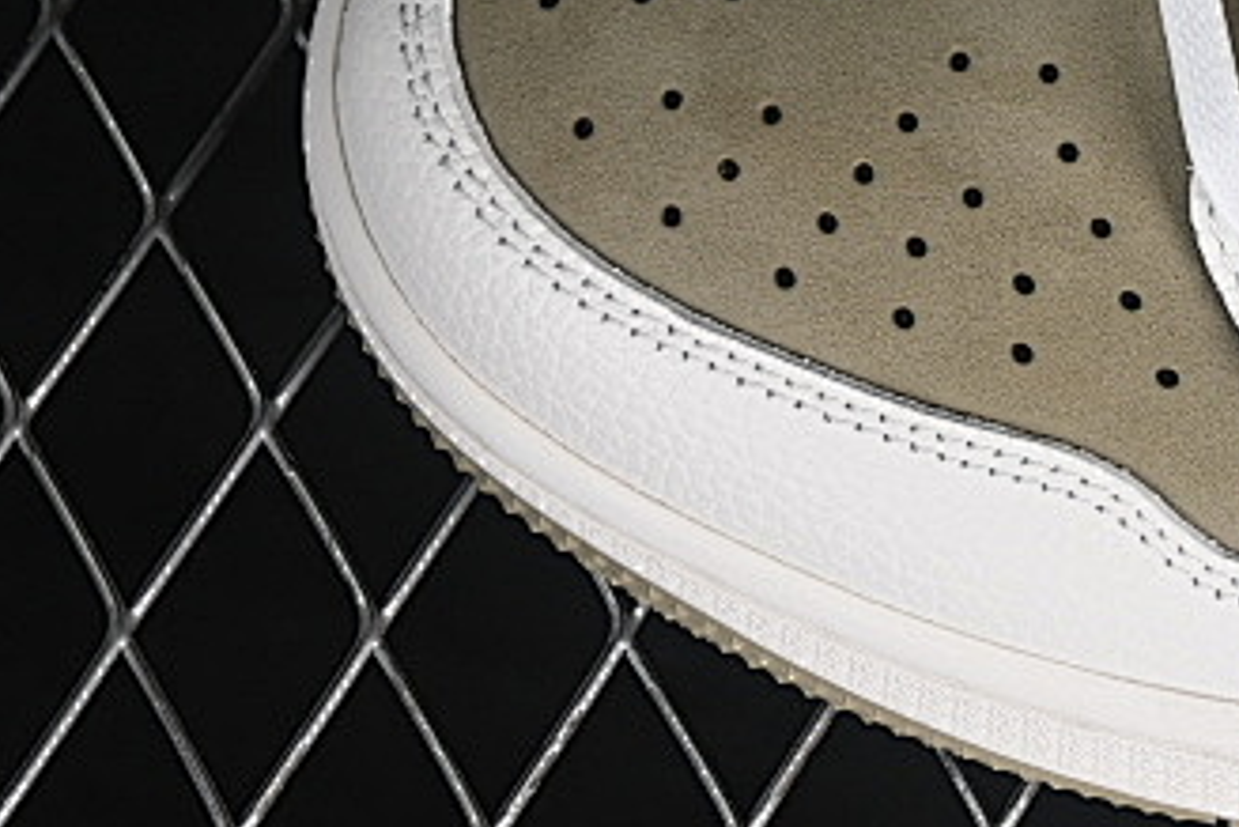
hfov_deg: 8.1
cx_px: 1945
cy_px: -381
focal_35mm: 247
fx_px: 8504
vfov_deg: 5.5
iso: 160
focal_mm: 50
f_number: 7.1
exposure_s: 1/80
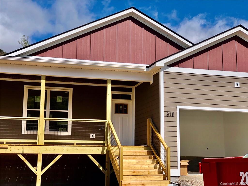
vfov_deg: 25.7
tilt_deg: +9.8
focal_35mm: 57
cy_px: 93
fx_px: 408
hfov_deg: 33.8
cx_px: 124
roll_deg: +0.3
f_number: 2.8
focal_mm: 6.6
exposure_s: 1/960
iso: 20
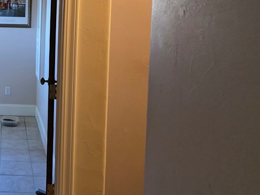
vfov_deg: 29.4
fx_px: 360
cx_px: -10
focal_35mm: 48
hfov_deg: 35.3
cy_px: 33
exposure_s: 1/120
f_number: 1.7
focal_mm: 6.3
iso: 1250
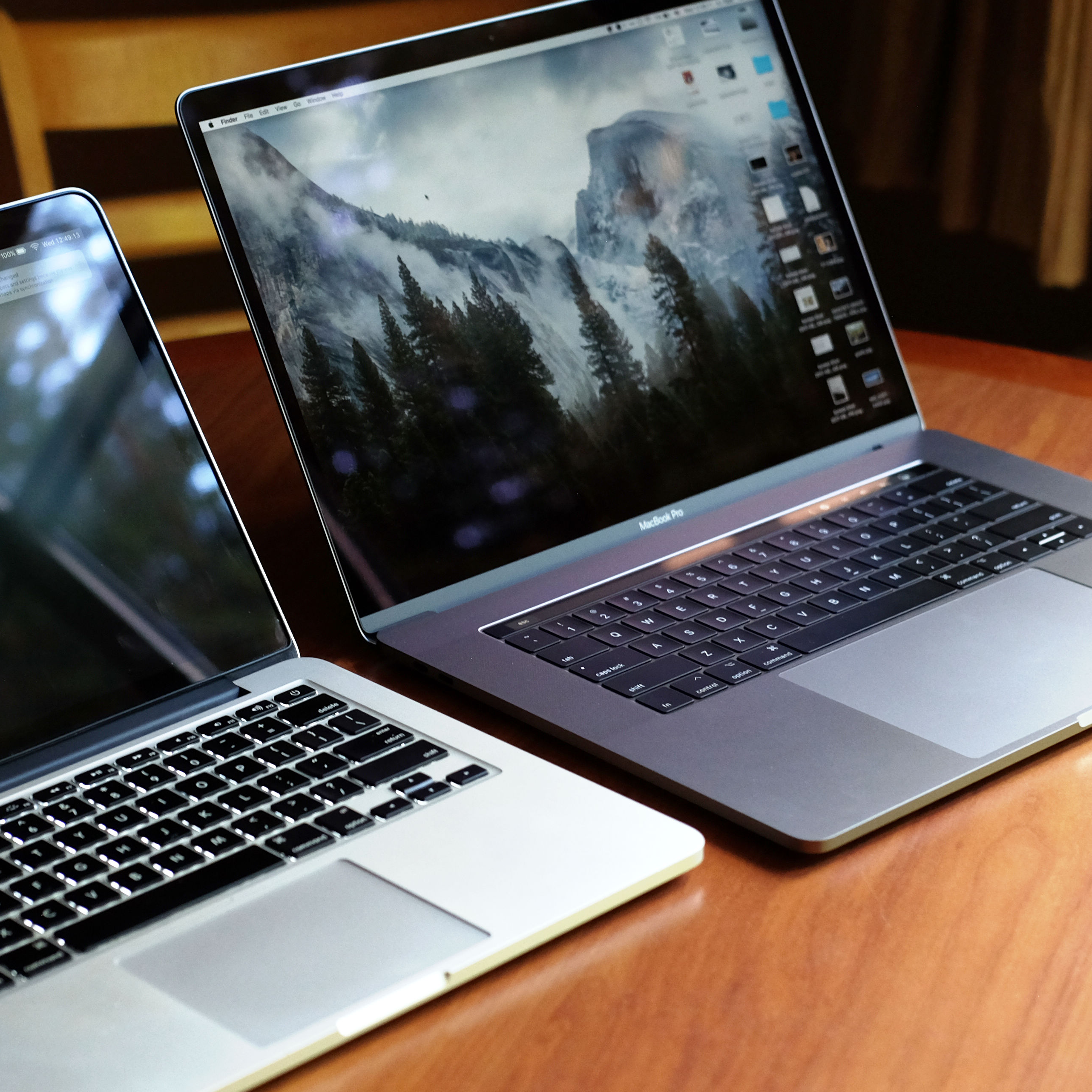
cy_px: 572
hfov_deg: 20.1
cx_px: 343
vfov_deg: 20.2
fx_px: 3069
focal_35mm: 86
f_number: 2.8
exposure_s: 1/80
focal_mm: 35
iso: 800
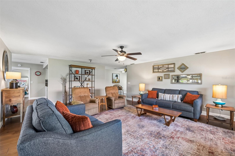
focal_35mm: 14
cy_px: 78
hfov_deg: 104.3
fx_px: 91
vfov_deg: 81.2
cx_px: 118
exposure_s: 1/8
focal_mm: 14
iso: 400
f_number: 8
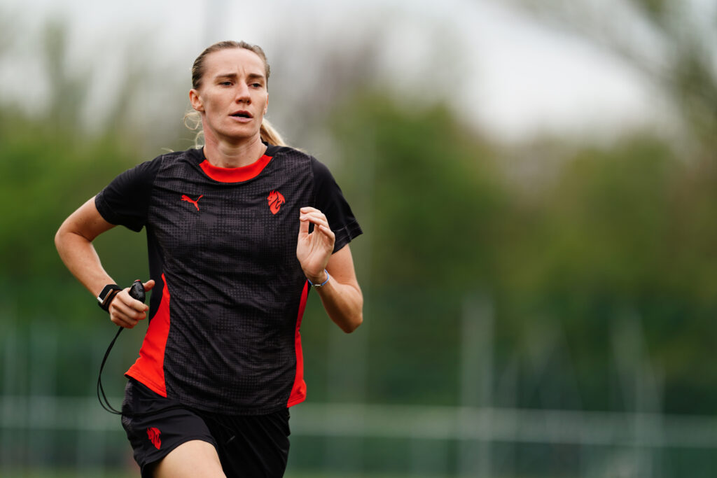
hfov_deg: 6.9
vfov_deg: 4.6
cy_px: 239
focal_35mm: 300
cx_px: 358
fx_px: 5975
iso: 100
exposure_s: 1/500
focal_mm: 300
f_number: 2.8
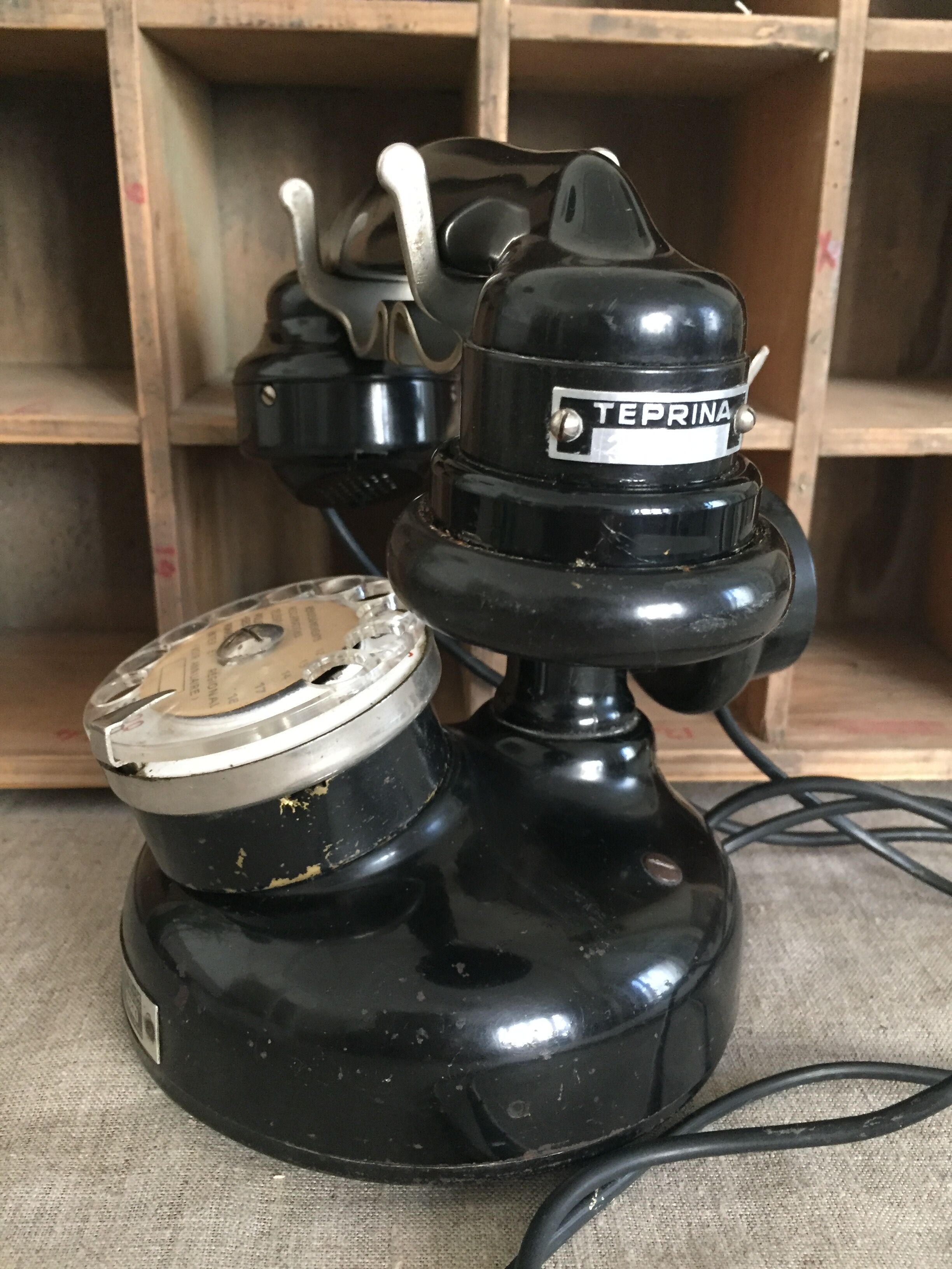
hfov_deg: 48.2
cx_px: 476
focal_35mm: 29
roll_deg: -0.8
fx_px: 1063
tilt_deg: -16.8
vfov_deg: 61.7
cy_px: 634
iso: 250
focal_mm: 4.15
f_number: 2.2
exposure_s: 1/20
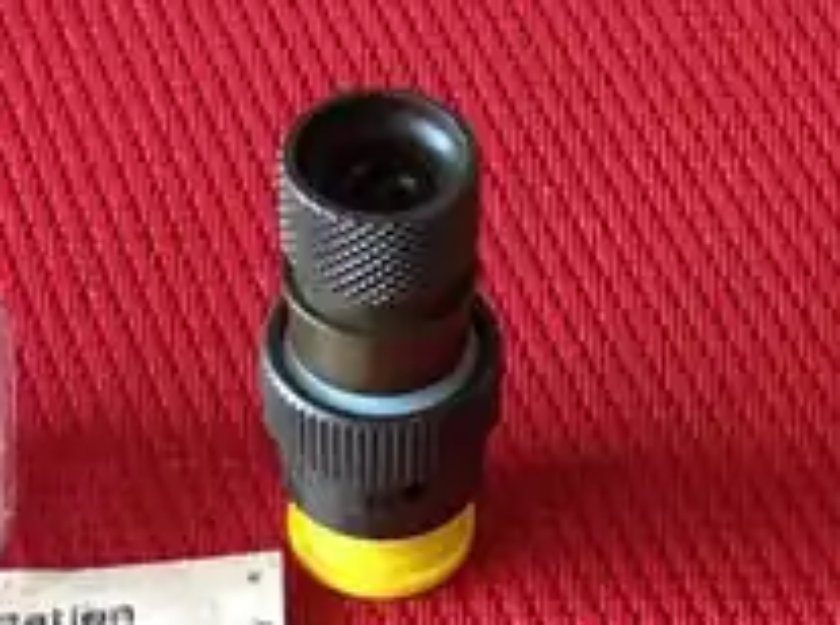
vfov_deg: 8.7
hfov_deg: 11.7
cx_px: 296
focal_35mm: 169
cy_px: 20
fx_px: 4089
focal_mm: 4.28
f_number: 2.4
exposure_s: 1/60
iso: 80
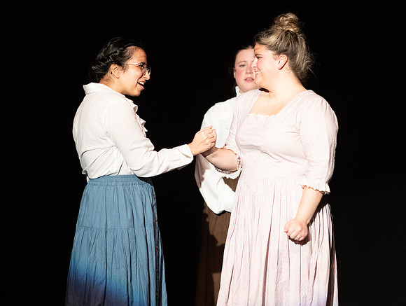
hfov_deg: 4.3
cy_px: 190
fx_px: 5436
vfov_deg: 3.2
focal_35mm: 463
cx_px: 248
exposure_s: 1/250
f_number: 2.8
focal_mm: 300
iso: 6400
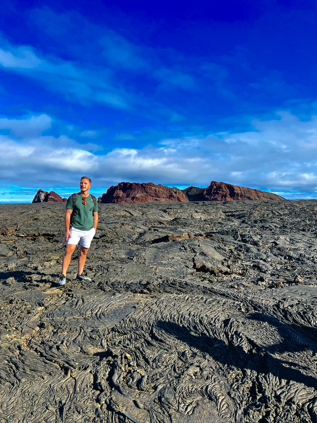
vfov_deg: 67.3
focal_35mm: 26
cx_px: 158
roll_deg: +0.1
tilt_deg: -1.4
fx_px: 317
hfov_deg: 53.1
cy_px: 212
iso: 50
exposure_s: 1/3704
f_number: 1.5
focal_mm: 5.7
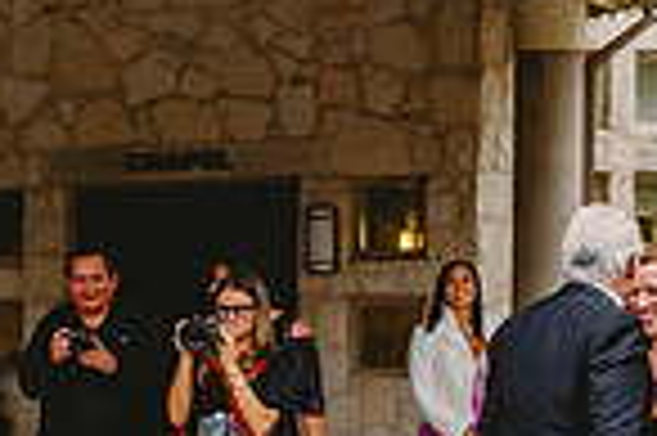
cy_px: 465
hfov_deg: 12.3
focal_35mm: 151
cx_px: -590
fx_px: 2753
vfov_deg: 9.0
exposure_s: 1/2000
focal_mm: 38
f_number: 2.8
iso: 500
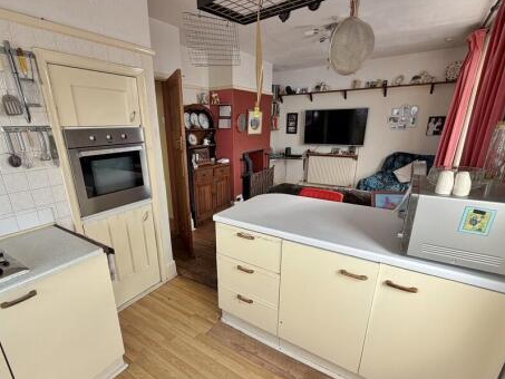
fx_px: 263
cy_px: 215
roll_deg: +1.1
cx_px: 235
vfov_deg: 71.3
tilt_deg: -19.6
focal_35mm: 18
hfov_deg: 87.6
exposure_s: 1/121
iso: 80
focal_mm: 2.22
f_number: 2.2
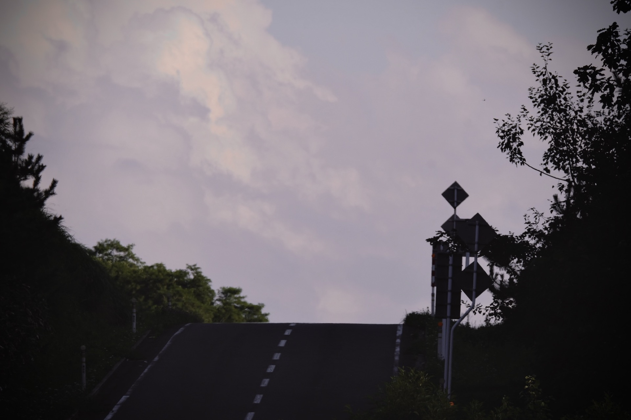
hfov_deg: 3.4
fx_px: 10516
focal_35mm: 600
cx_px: 316
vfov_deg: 2.3
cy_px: 210
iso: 400
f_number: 11
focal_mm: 400
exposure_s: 1/350
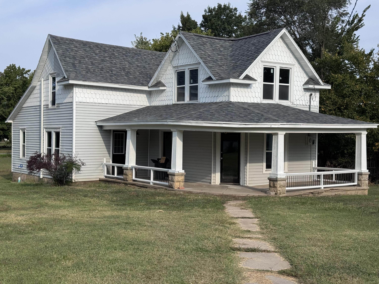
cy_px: 142
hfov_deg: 39.7
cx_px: 190
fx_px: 526
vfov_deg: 30.3
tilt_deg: -0.5
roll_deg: -0.7
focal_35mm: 48
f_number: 1.78
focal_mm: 6.76
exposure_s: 1/3425
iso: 64
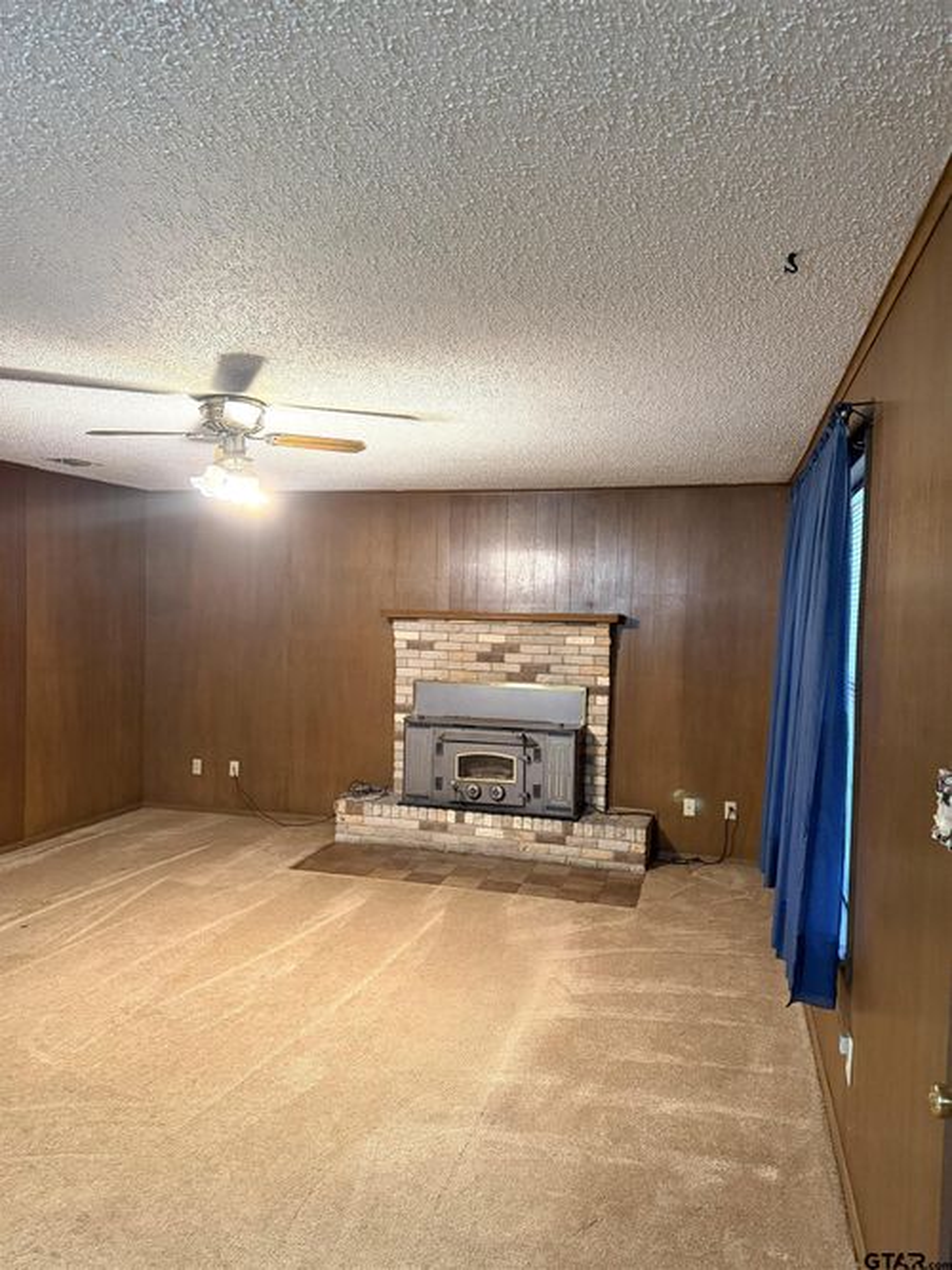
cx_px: 476
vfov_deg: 71.6
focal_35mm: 24
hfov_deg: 56.8
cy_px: 635
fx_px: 880
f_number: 1.78
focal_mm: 6.76
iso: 500
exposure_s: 1/60
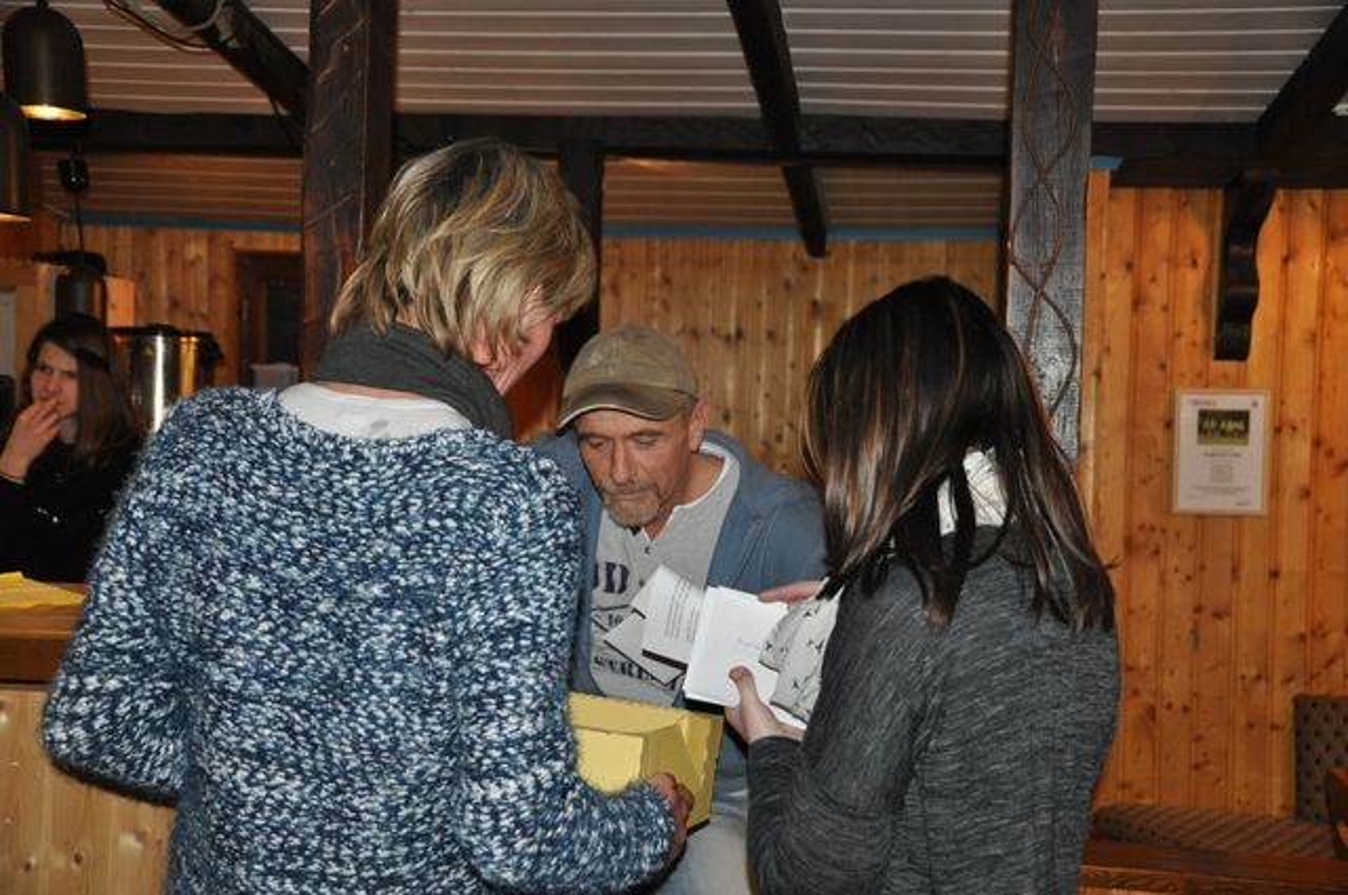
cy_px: 448
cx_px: 674
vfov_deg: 31.8
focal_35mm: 42
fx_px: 1571
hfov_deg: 46.5
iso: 800
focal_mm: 28
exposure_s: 1/60
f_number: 4
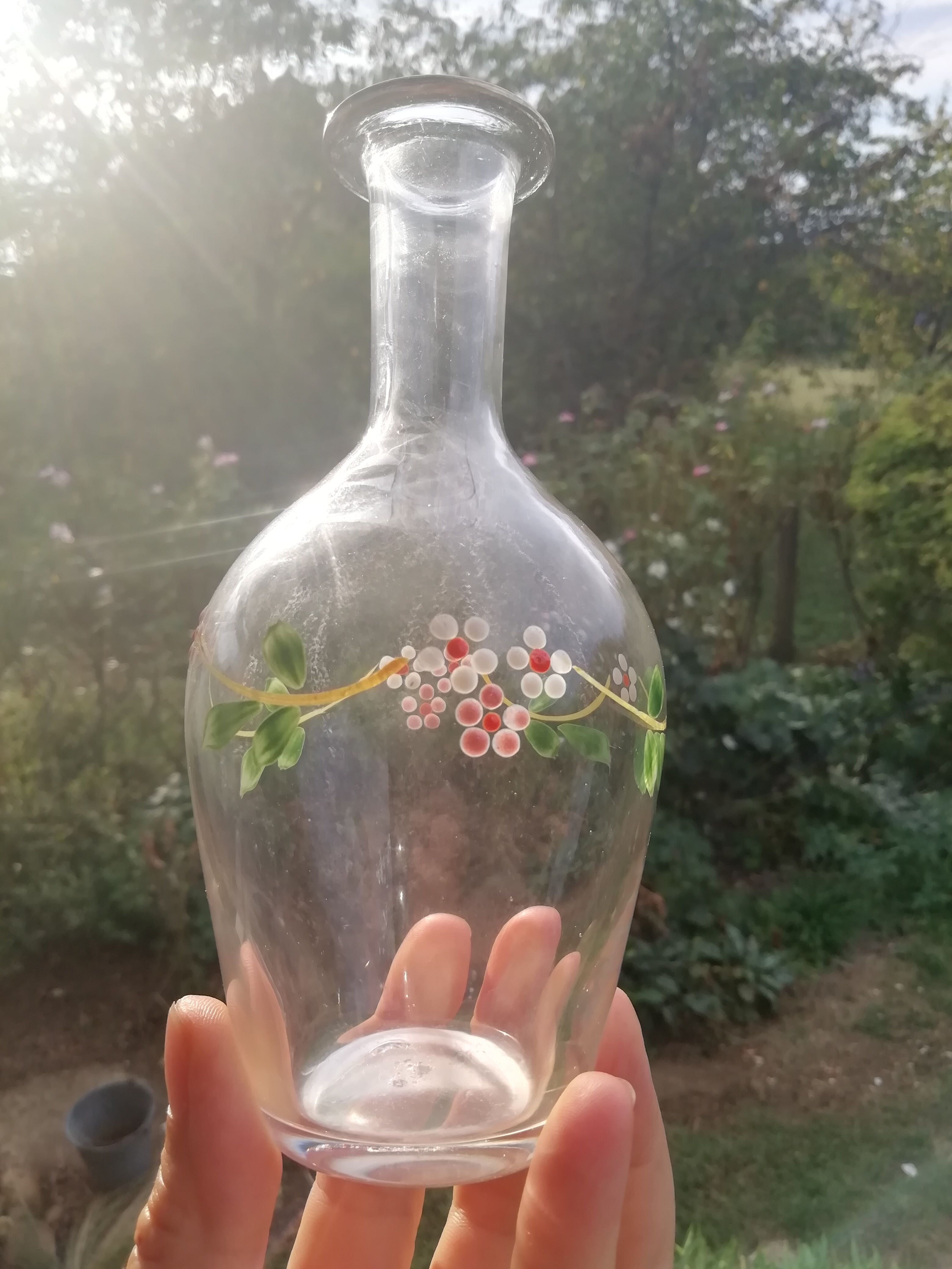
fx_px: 953
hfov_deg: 53.1
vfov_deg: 67.3
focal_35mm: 26
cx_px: 476
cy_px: 634
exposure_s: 1/398
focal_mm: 3.21
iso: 50
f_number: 2.2
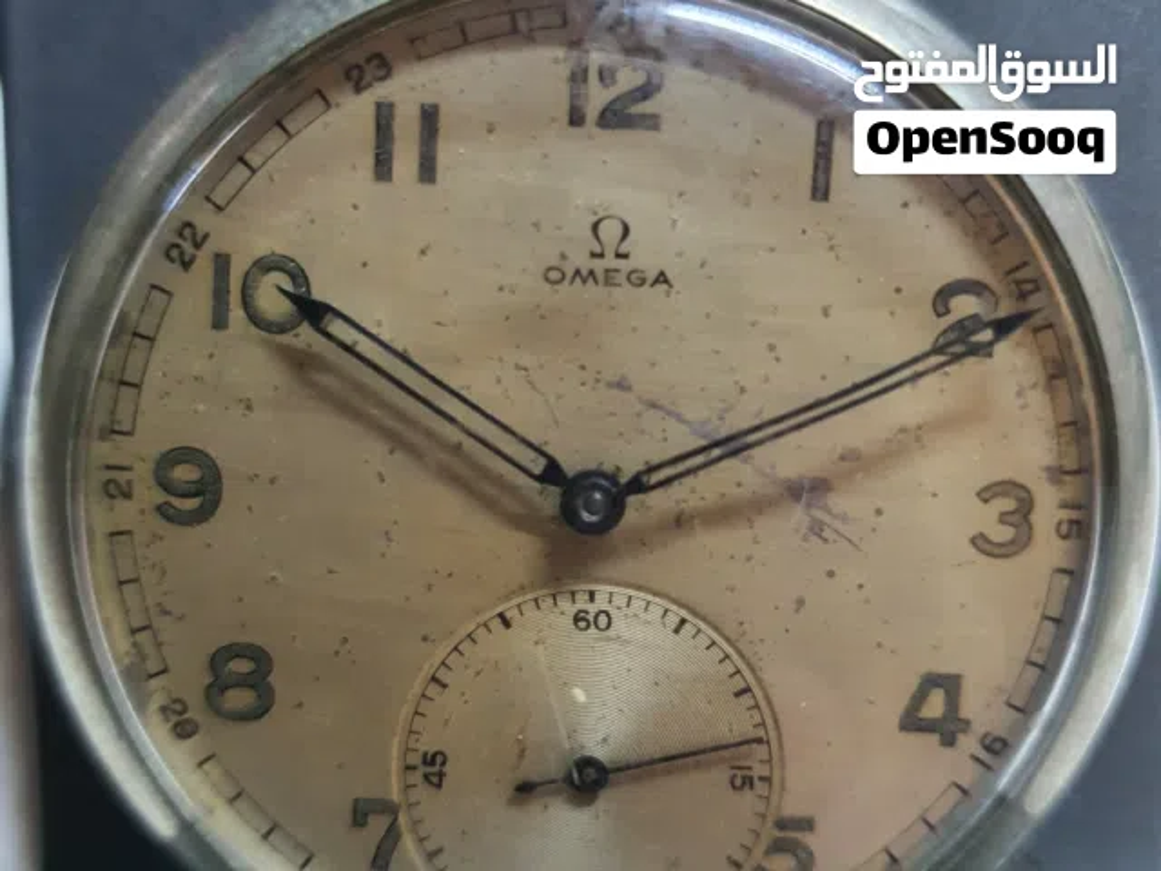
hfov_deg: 67.3
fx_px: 872
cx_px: 580
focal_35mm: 26
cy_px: 436
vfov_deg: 53.1
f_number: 1.5
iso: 640
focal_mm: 4.3
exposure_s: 1/33
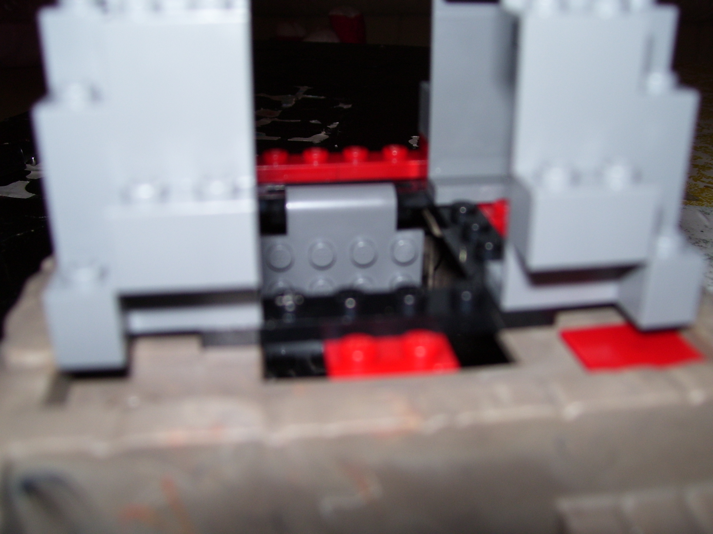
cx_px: 356
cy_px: 267
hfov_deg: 51.4
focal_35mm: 36
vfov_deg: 39.7
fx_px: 742
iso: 80
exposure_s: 1/60
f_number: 2.7
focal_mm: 6
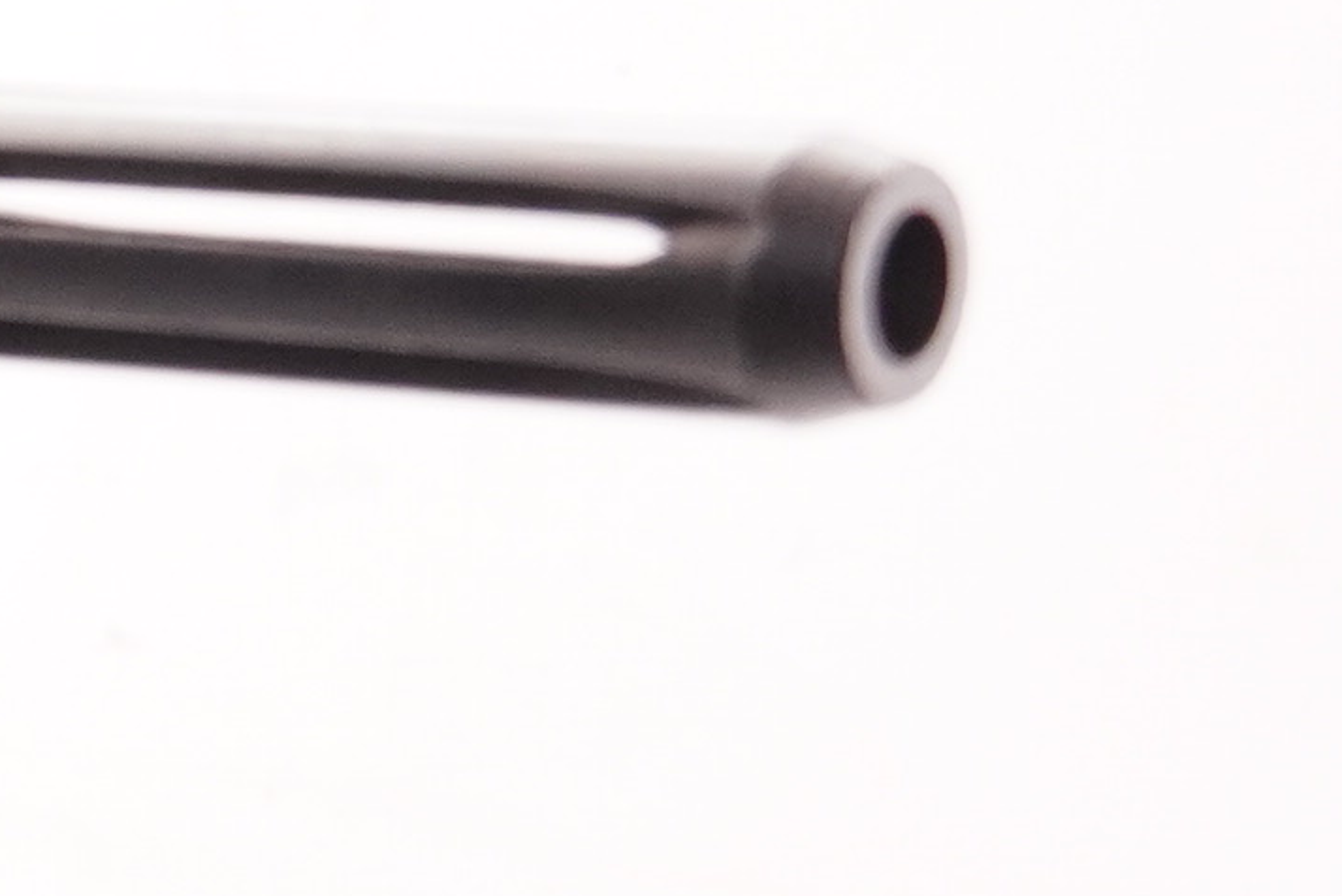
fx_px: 8986
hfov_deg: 7.6
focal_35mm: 241
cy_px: 1225
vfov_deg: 5.7
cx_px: -2449
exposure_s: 1/125
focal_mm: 27
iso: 1000
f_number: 5.6
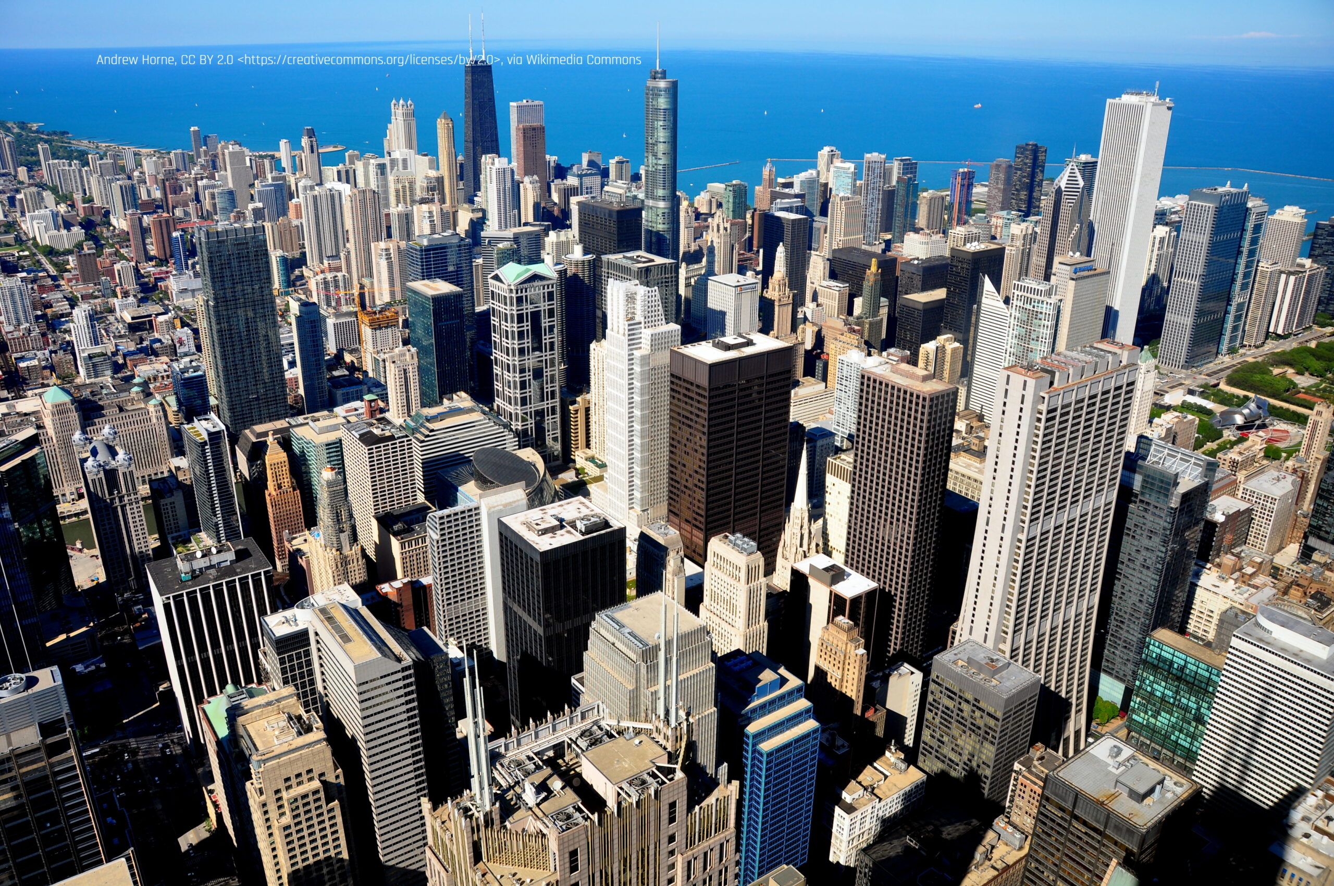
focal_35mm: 27
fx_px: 999
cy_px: 443
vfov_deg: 47.8
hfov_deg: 67.4
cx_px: 667
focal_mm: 18
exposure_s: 1/250
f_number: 8
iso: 200
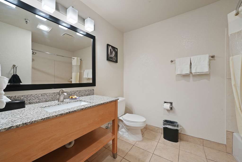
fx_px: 94
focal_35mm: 14
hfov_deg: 104.3
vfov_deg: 81.2
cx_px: 121
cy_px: 81
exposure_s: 1
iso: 100
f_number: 8
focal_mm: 14
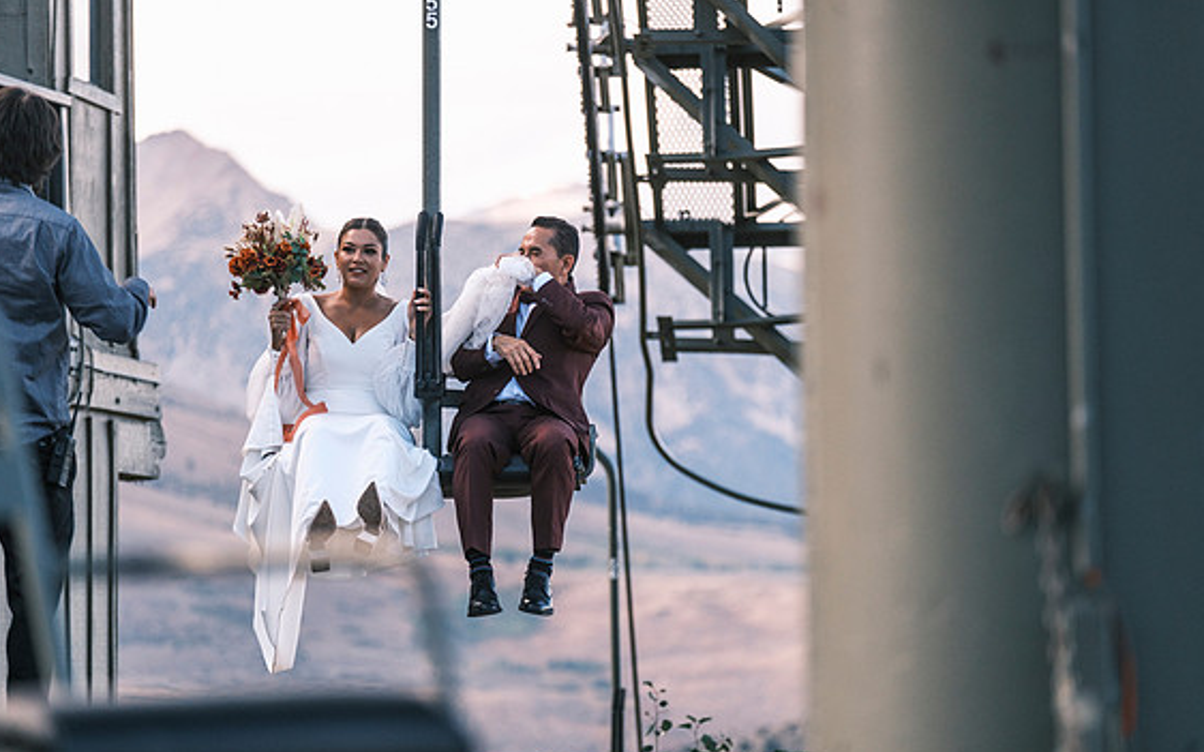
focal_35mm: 221
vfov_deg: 5.9
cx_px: 591
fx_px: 7250
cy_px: 357
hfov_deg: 9.5
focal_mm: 140
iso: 400
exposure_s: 1/1600
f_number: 2.8
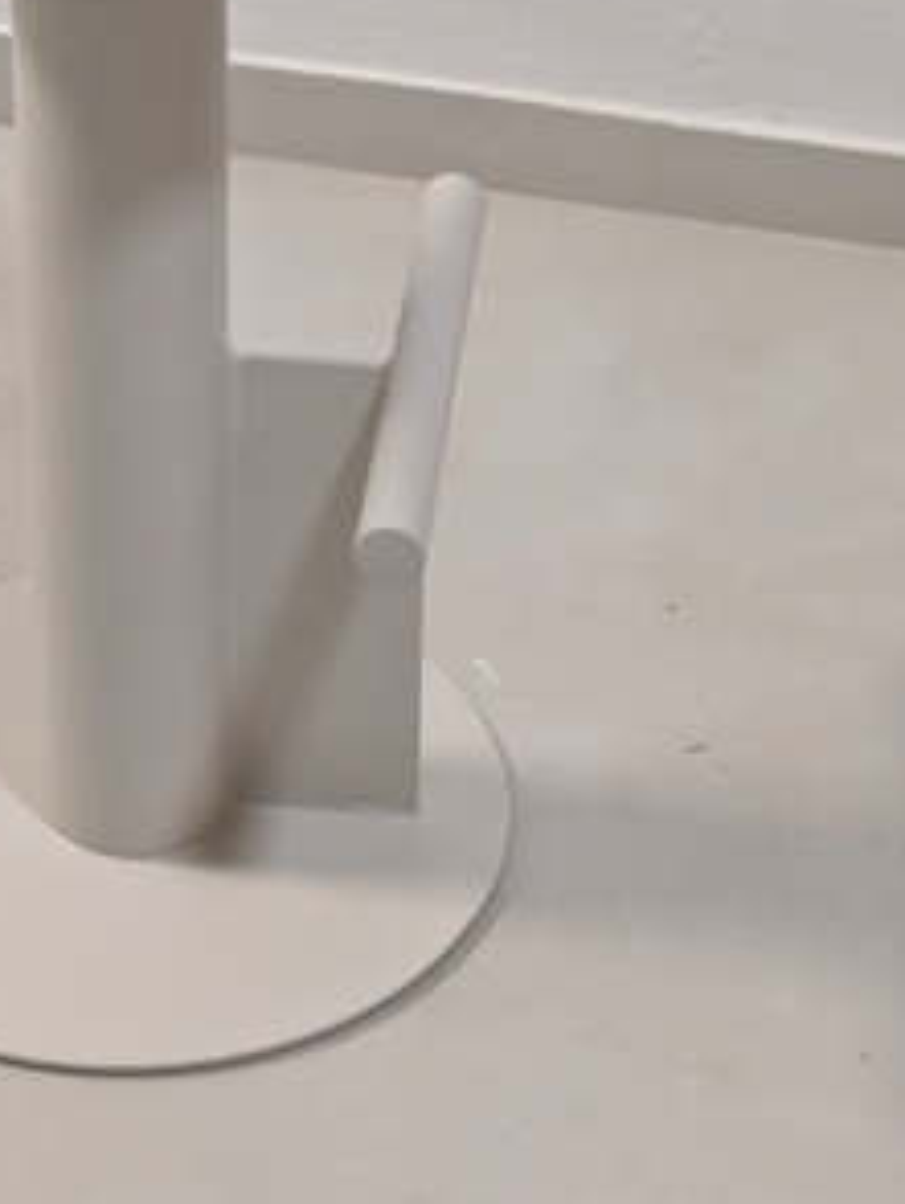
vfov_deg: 19.3
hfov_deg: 14.8
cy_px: 119
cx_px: 246
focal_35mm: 100
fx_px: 3481
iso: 207
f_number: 1.68
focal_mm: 6.9
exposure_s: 1/50
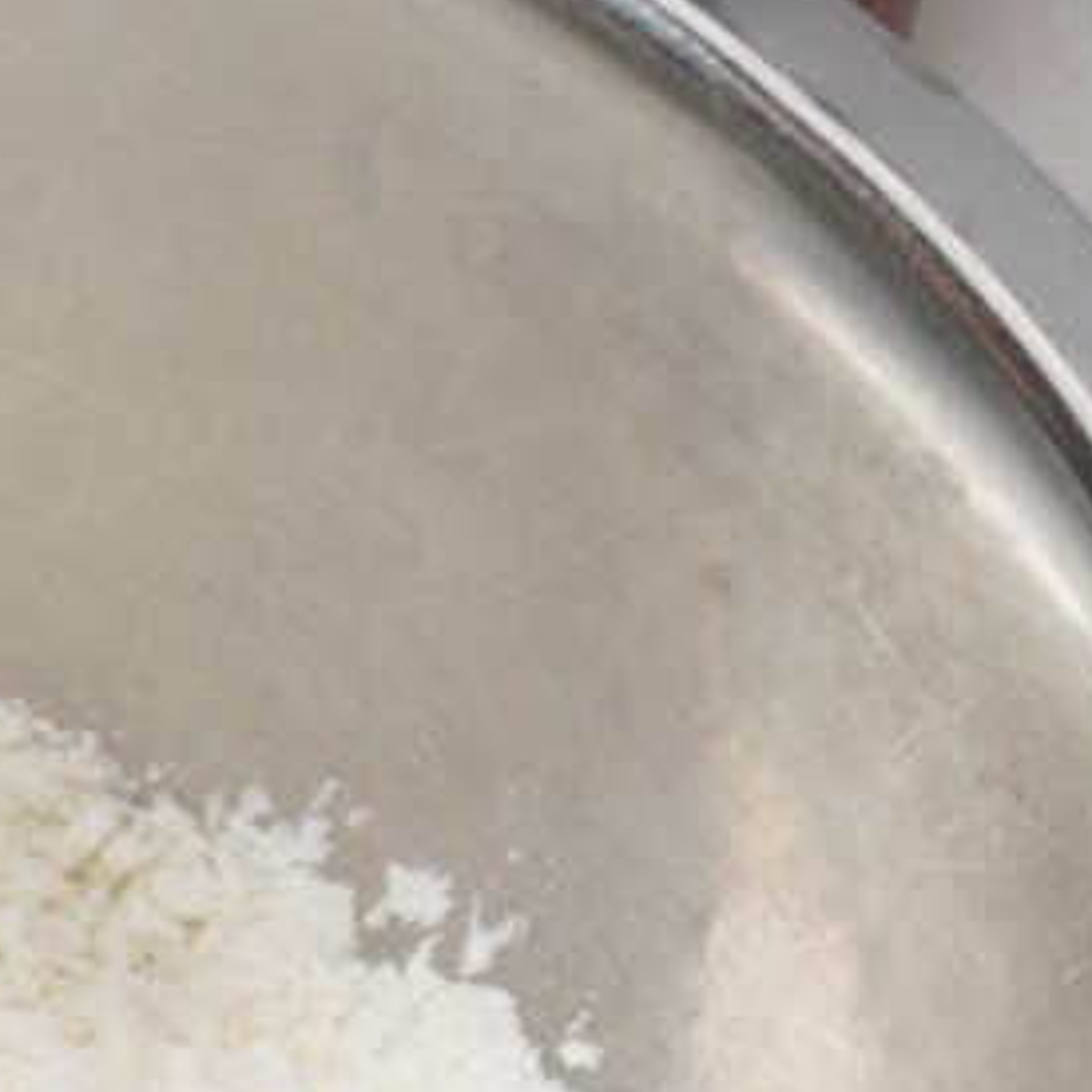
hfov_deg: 10.0
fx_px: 5960
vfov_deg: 10.4
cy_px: 919
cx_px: -731
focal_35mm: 167
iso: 200
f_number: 11
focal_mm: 45
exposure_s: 1/160
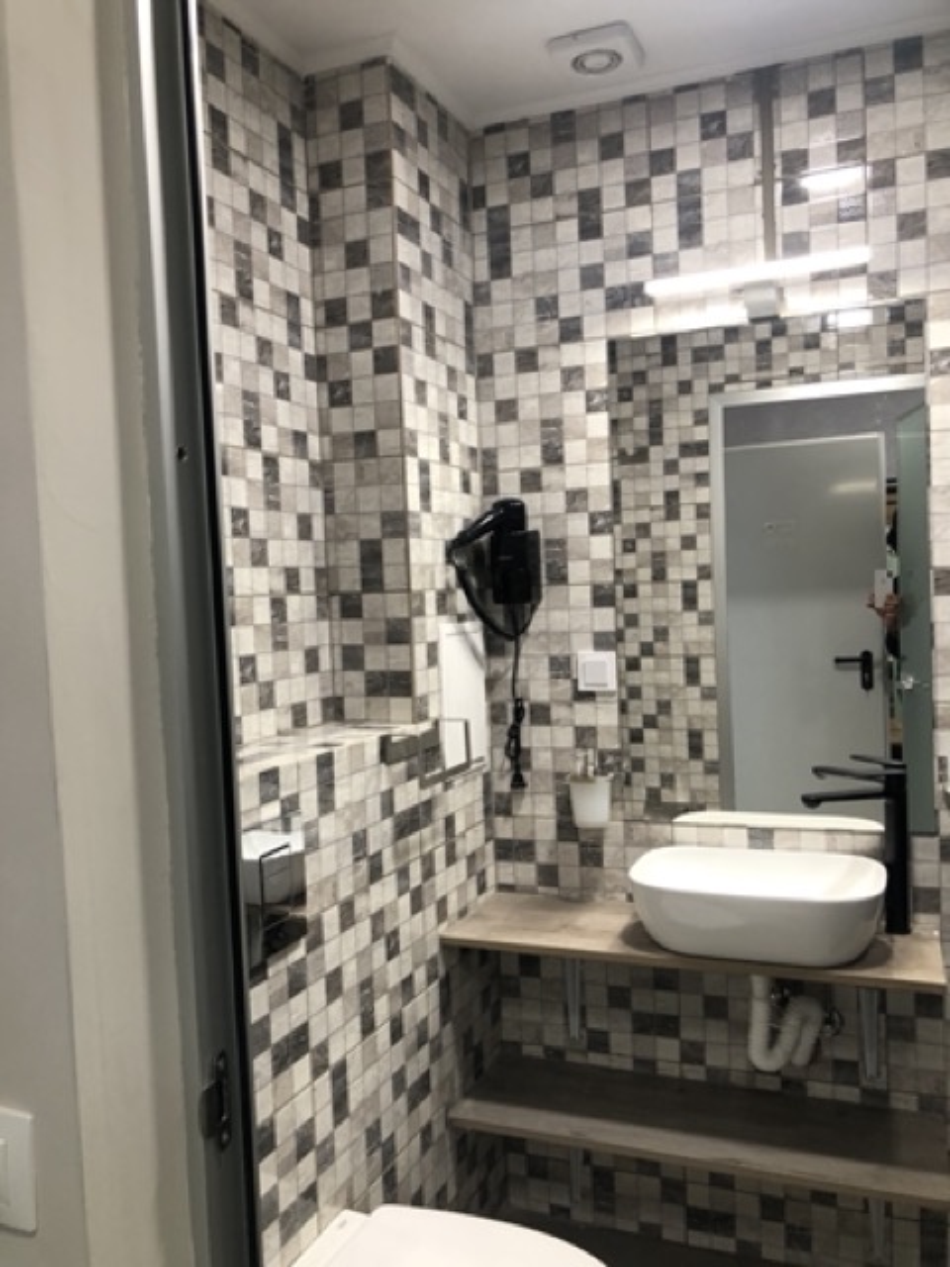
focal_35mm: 28
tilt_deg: -2.2
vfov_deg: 63.4
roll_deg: +1.1
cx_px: 475
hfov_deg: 49.7
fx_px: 1025
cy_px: 634
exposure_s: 1/33
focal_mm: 4
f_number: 1.8
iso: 40
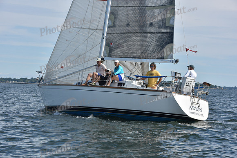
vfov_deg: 12.5
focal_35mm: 110
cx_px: 118
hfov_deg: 18.6
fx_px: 724
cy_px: 79
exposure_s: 1/1000
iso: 320
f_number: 10
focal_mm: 110
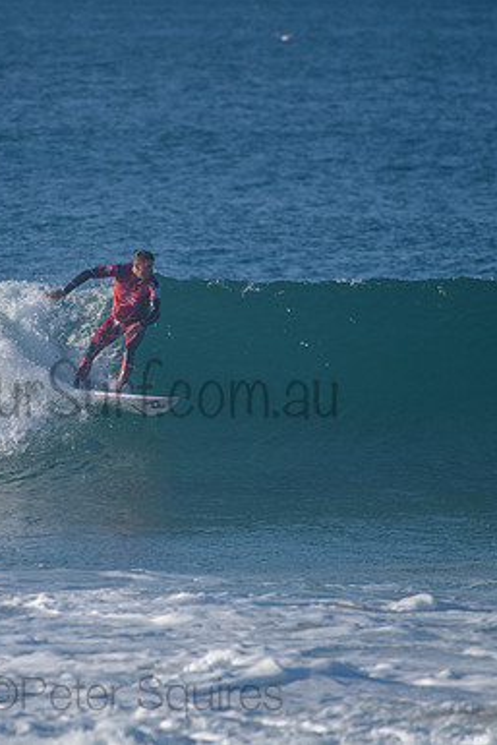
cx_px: 133
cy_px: 372
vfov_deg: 2.6
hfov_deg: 1.8
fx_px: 16137
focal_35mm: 780
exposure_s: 1/2000
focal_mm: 500
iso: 250
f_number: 5.6
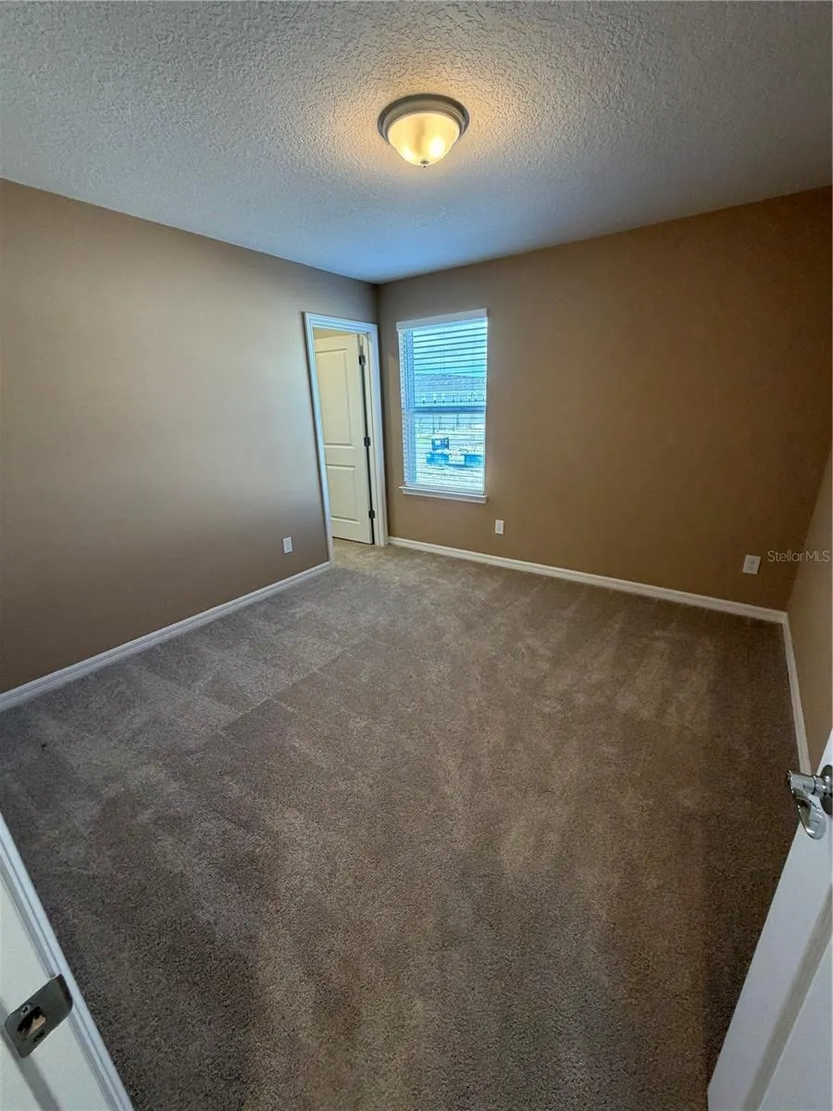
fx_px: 449
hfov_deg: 85.7
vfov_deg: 102.1
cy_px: 556
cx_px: 416
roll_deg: +1.7
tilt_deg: -18.6
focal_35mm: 14
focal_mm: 2.22
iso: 250
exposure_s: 1/120
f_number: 2.2
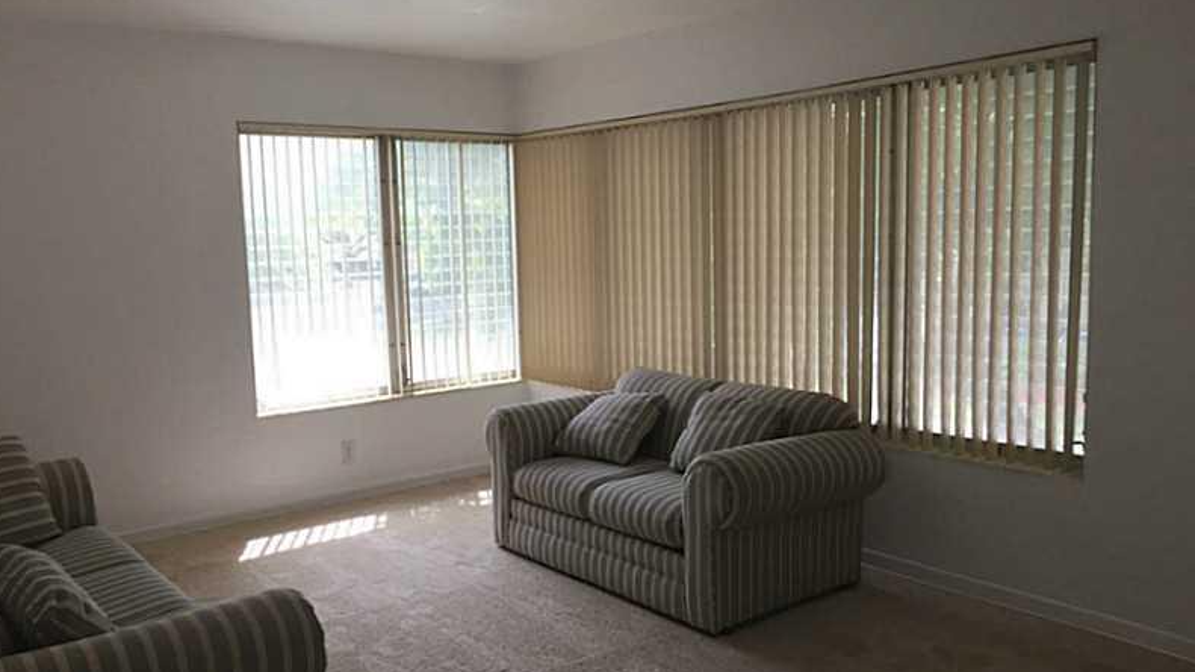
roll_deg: +1.1
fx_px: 1014
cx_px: 594
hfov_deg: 61.0
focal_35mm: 32
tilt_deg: -5.6
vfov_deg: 36.7
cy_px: 348
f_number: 2.2
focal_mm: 4.15
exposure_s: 1/120
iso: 32
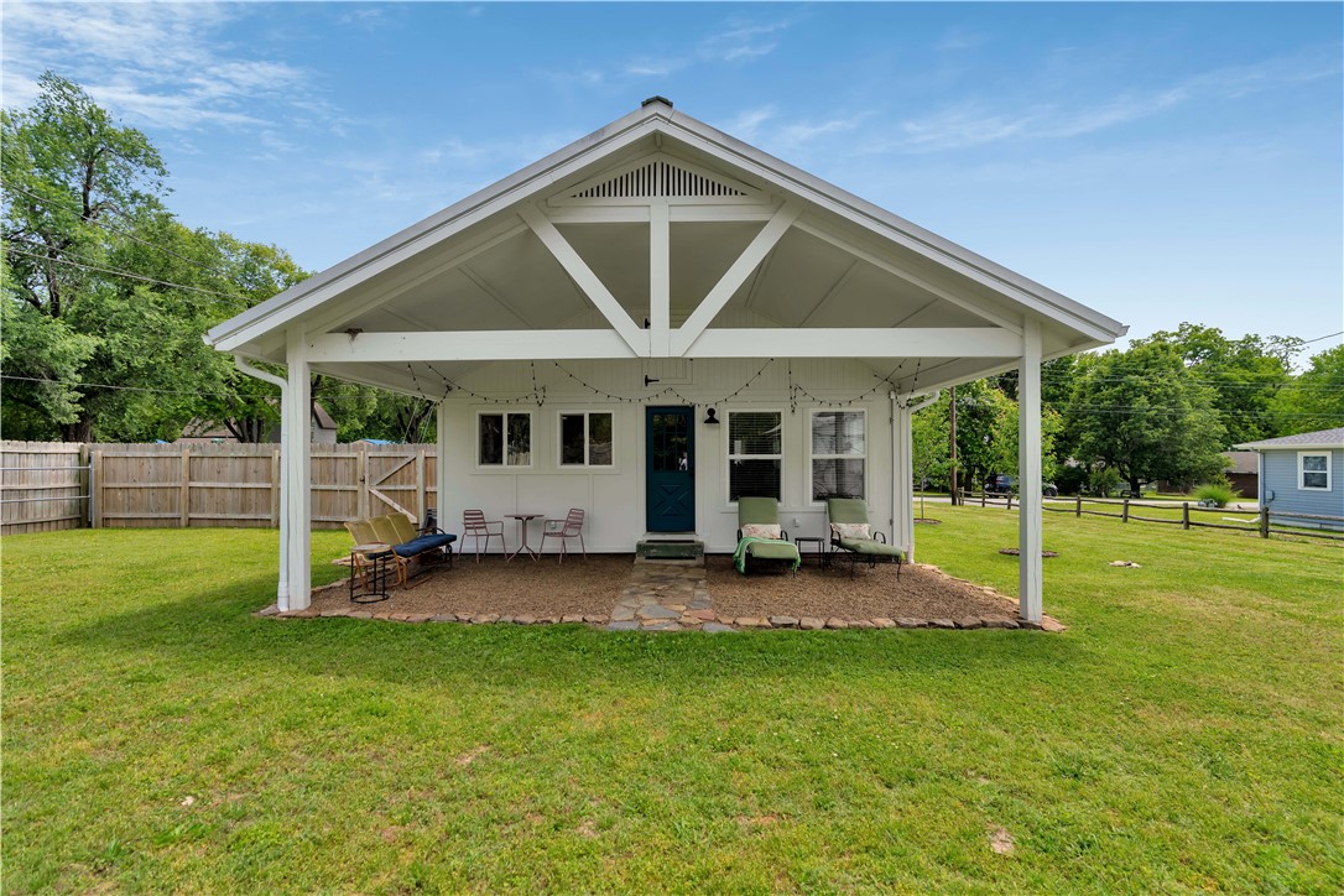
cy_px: 448
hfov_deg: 96.7
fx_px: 597
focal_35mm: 16
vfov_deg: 73.7
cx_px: 672
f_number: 5.6
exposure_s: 1/160
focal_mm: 16
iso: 100
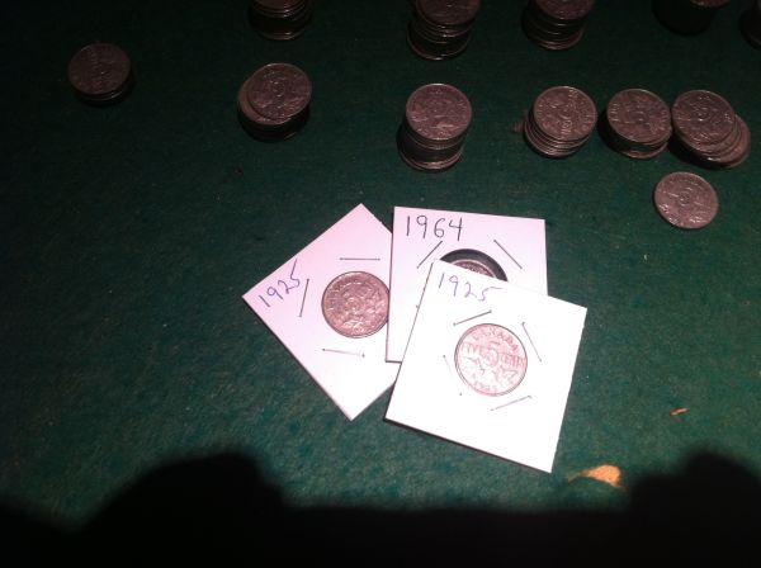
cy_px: 284
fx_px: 768
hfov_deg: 52.7
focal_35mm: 35
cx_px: 380
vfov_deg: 40.6
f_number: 2.8
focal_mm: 3.85
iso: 100
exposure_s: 1/60
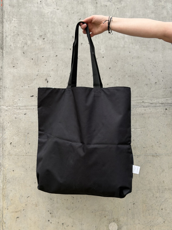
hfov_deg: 30.3
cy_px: 115
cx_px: 86
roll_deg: +1.2
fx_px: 318
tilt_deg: +5.2
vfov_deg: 39.7
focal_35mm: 48
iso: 64
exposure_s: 1/527
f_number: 1.78
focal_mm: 6.76
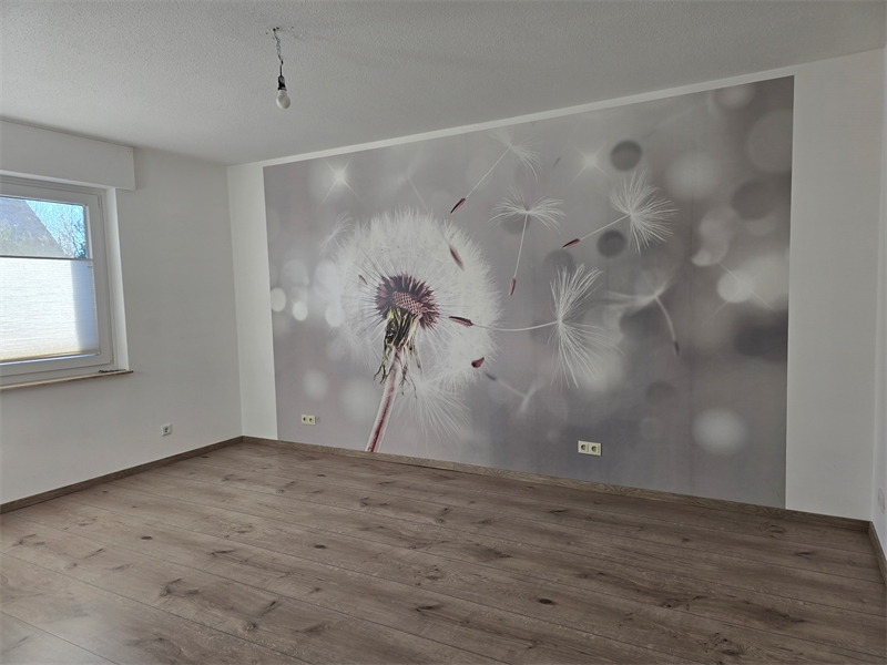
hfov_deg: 73.9
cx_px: 444
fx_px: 589
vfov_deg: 58.9
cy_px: 332
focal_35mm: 23
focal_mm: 6.3
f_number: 1.7
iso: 20
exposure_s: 1/104
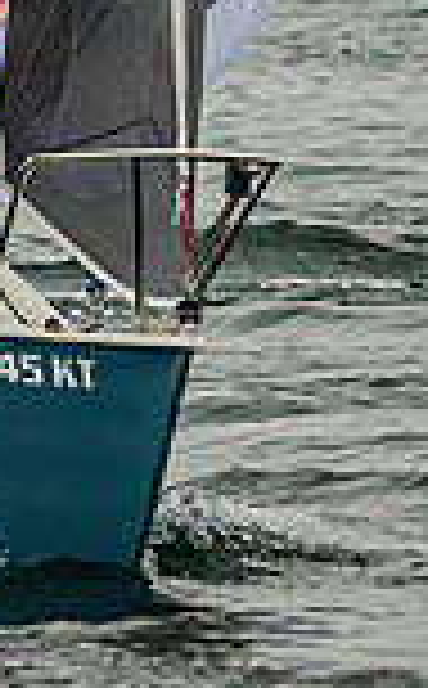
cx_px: -678
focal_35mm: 831
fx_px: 15582
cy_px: 27
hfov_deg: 1.6
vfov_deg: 2.5
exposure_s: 1/4000
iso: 280
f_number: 5
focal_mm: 190
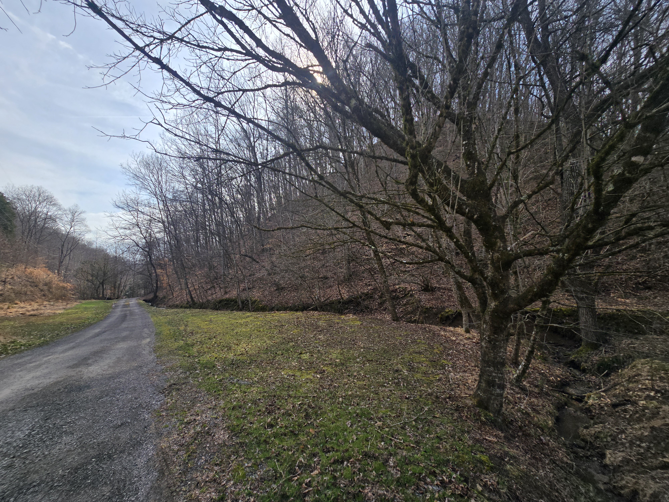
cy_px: 251
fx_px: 251
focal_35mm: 13
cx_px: 334
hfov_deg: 106.2
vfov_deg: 89.9
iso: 50
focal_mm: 2.2
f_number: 2.2
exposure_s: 1/1804
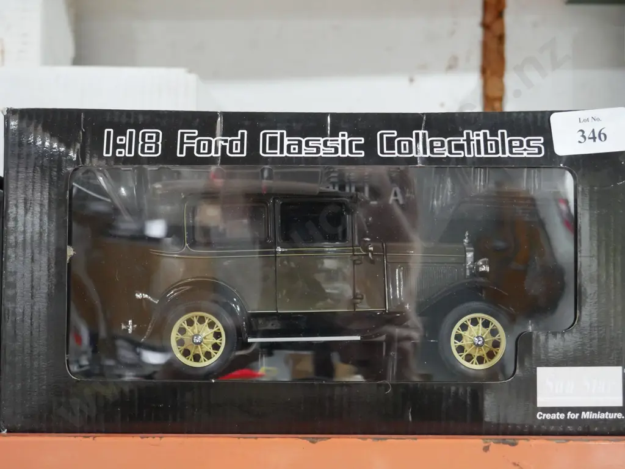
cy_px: 234
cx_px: 312
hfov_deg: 35.5
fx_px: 975
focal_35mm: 54
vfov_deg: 27.1
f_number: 5.3
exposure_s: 1/50
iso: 3200
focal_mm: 27
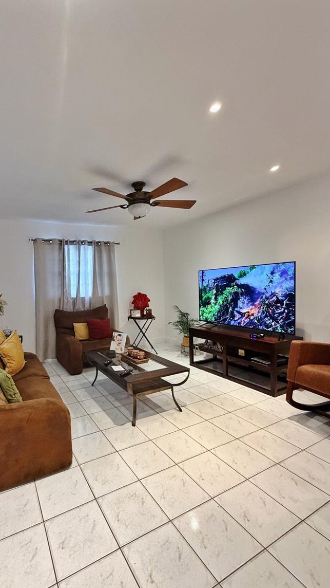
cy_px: 299
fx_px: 249
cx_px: 103
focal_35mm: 16
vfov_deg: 99.4
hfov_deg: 64.8
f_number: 2.2
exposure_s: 1/60
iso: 400
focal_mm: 2.22
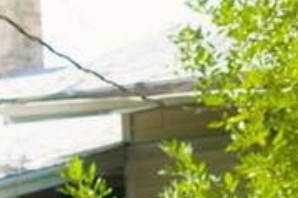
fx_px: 2365
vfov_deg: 4.8
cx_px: -463
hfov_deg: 6.8
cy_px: 308
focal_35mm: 286
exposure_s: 1/4000
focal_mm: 50
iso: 640
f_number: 1.8
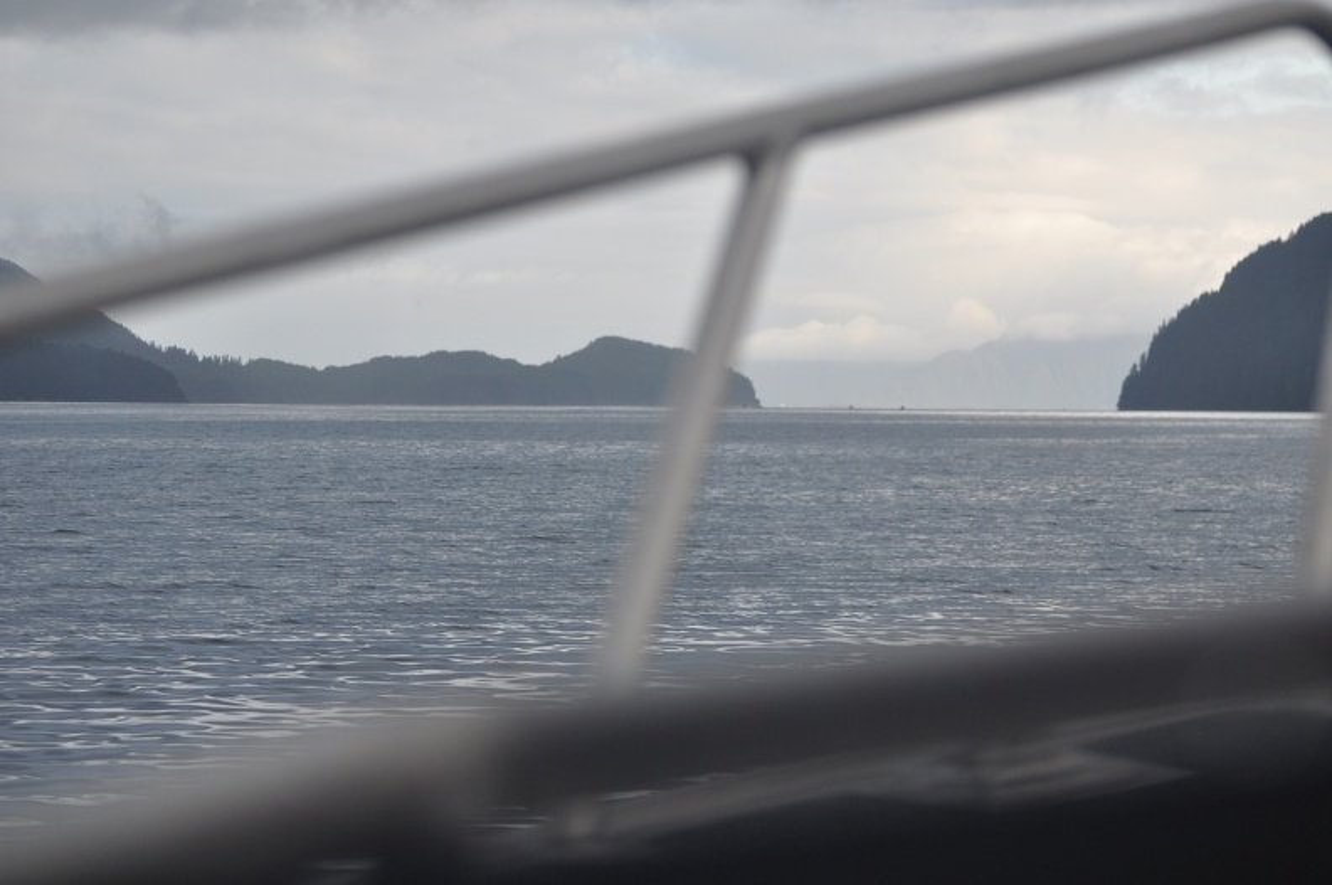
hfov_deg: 15.2
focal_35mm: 135
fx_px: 4989
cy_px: 442
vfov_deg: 10.1
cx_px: 666
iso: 400
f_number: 4.5
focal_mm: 90
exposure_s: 1/400
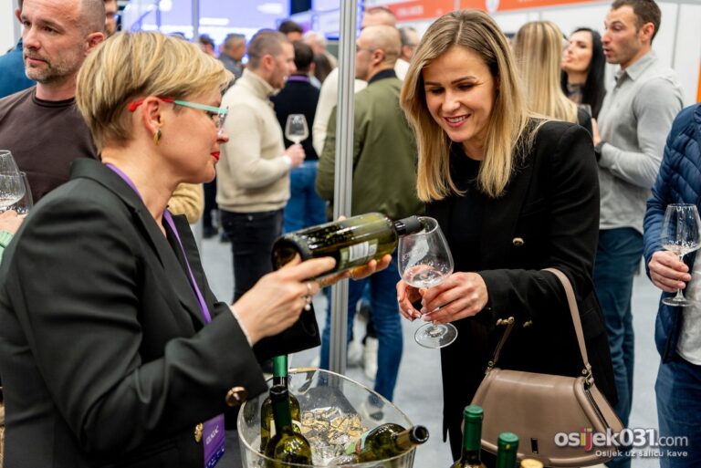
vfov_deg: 31.9
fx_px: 818
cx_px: 350
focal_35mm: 42
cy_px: 234
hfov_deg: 46.4
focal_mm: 42
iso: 1000
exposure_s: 1/100
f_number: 2.8
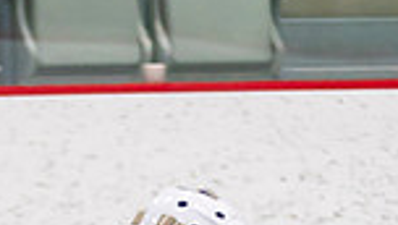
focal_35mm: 887
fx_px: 9374
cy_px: 738
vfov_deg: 1.4
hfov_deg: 2.4
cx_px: 178
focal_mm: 123
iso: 800
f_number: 2.8
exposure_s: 1/640
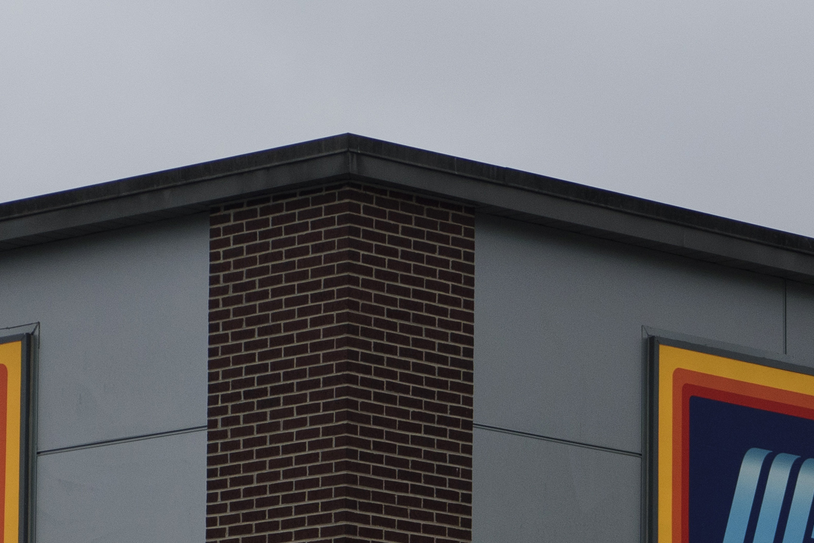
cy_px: 873
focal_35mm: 233
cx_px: 331
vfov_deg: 5.8
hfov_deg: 8.8
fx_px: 5271
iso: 500
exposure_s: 1/800
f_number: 3.5
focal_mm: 62
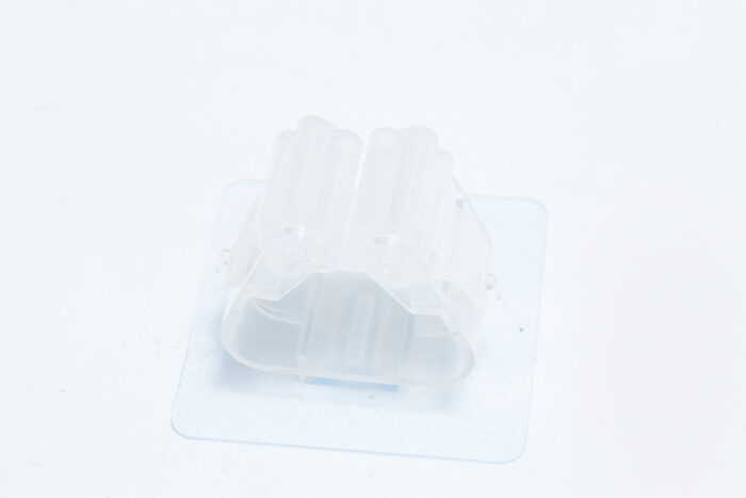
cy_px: 249
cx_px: 373
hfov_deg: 19.5
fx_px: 2176
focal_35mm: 105
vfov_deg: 13.0
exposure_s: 1/125
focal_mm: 70
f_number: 11
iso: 3200
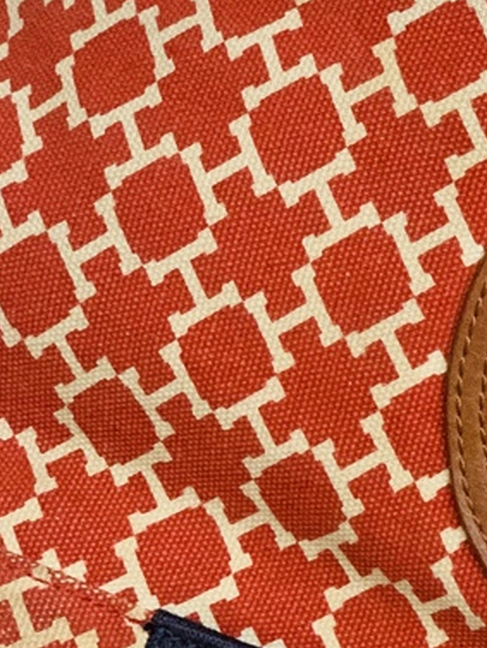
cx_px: 606
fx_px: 2587
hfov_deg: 10.5
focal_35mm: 138
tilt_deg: -65.9
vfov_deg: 14.2
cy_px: 480
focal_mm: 6
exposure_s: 1/59
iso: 400
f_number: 2.4
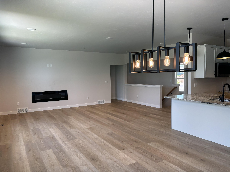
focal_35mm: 26
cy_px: 86
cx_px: 115
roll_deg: +0.9
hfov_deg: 67.3
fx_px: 173
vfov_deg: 53.1
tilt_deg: -3.4
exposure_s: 1/169
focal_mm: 5.96
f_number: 1.6
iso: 64
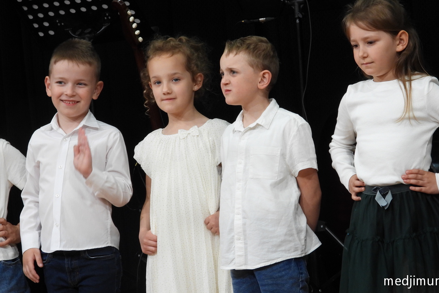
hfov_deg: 9.7
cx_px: 230
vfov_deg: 6.5
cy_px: 115
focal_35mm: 213
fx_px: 2598
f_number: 4.5
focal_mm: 33.2
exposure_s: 1/60
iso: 360
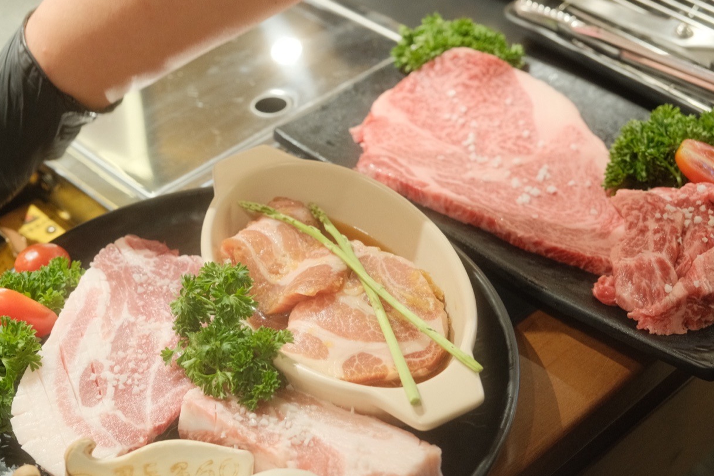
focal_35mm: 58
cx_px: 296
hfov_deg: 34.4
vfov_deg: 23.3
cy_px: 301
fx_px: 1150
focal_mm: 29
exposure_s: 1/30
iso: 1600
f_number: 3.6
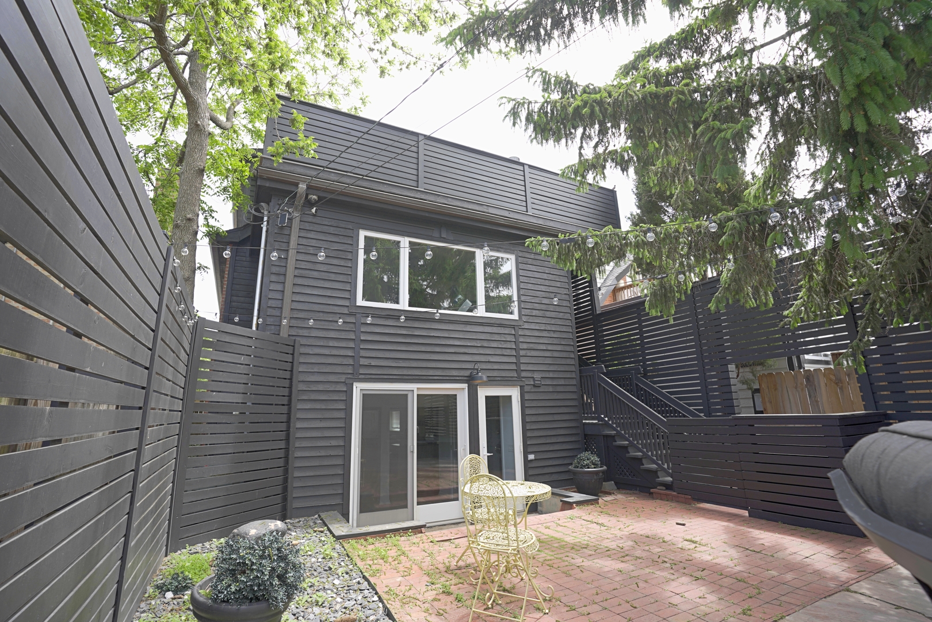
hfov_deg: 96.7
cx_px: 466
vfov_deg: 73.7
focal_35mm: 16
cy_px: 311
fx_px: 414
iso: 1000
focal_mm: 16
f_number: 6.3
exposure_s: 1/80
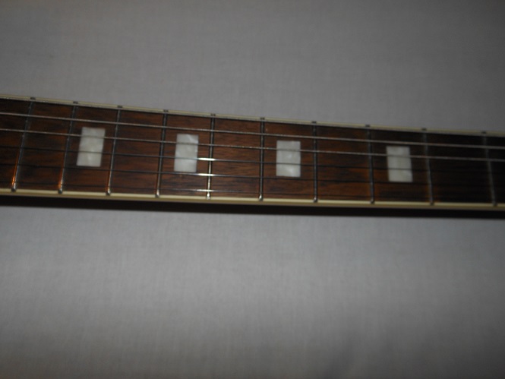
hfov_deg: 67.3
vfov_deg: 53.1
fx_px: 379
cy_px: 184
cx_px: 251
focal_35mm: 26
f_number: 10.2
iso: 80
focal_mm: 4.5
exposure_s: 1/25
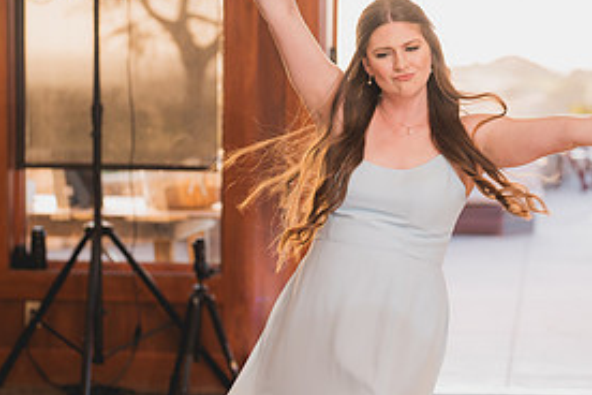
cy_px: 160
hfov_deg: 19.4
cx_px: 397
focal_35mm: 105
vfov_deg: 13.0
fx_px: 1727
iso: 125
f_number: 1.8
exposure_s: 1/250
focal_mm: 50
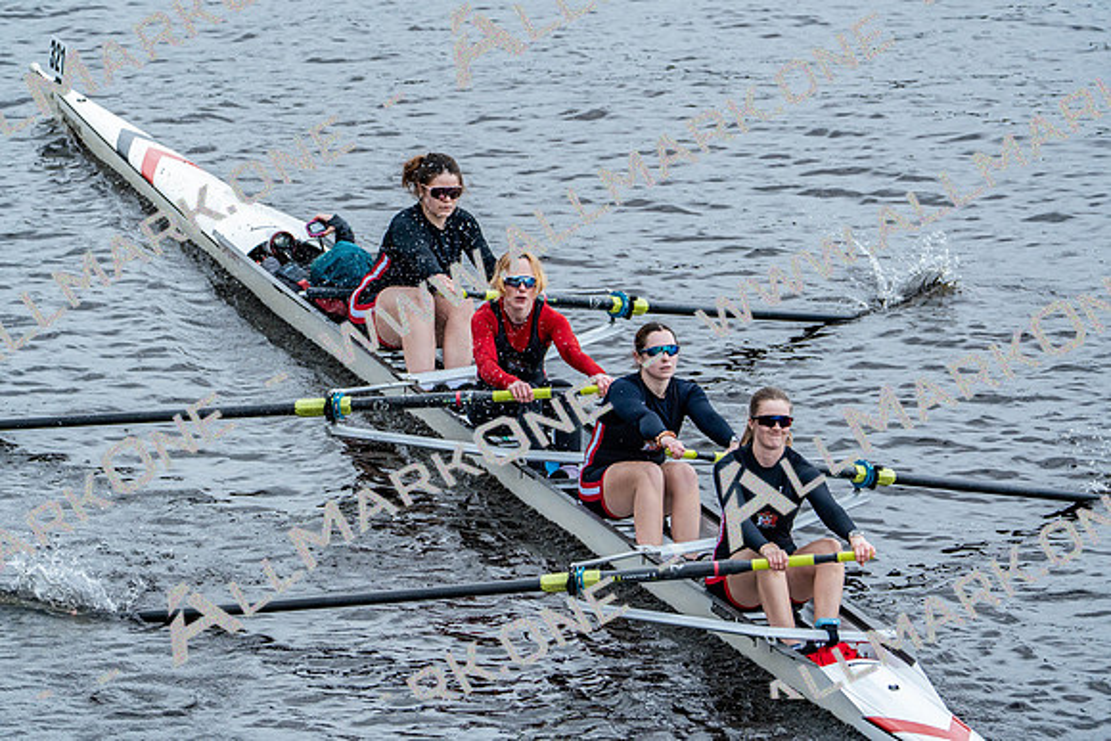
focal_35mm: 433
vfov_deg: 3.2
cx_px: 556
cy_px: 370
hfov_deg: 4.8
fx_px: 13365
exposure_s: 1/1000
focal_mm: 433
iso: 2500
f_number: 6.3
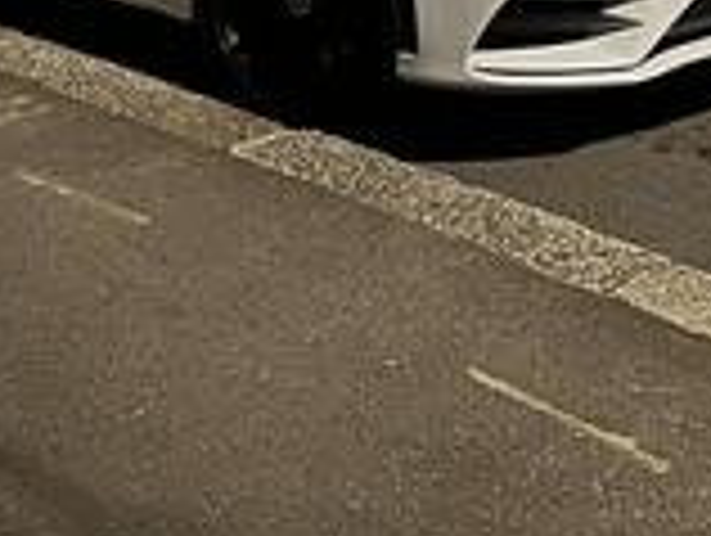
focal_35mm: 99
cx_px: 626
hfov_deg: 19.5
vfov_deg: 13.2
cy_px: -502
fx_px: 2037
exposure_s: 1/10
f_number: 1.78
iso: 1600
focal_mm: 6.86
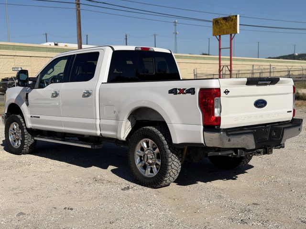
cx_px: 153
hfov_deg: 39.7
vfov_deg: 30.3
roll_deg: +1.5
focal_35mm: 48
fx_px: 424
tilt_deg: -6.4
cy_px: 114
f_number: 1.78
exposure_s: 1/9901
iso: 64
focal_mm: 6.76
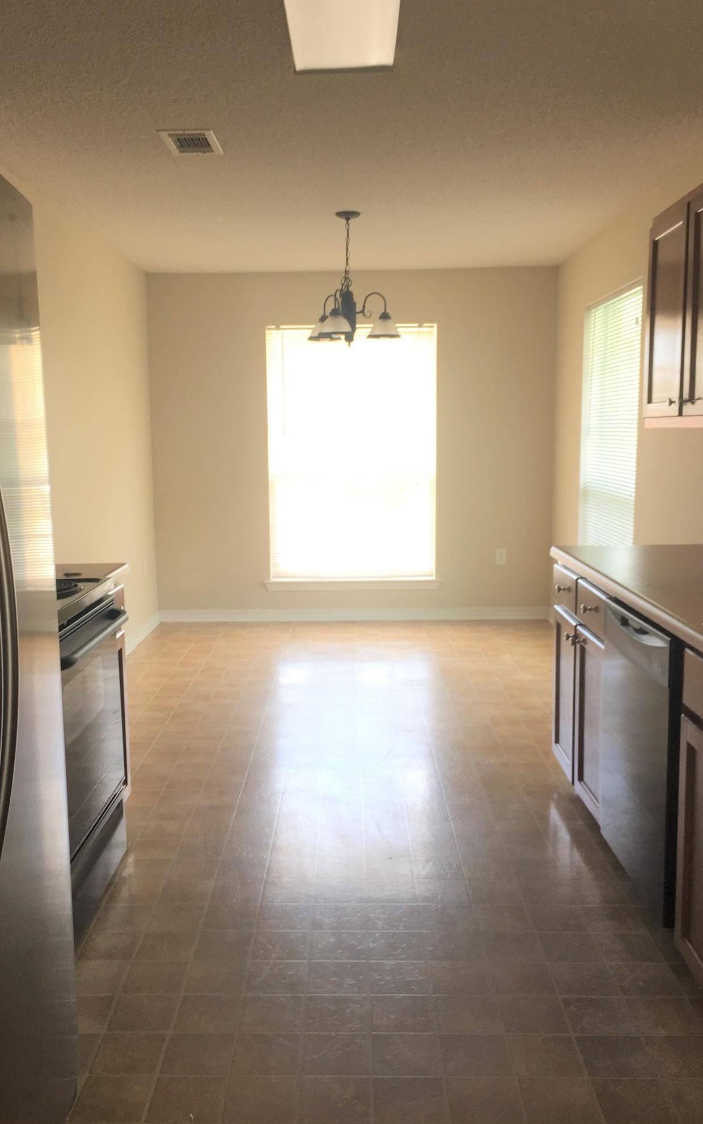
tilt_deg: -7.7
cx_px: 325
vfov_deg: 61.2
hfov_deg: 40.6
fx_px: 950
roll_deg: +0.8
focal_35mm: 31
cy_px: 564
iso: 40
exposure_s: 1/60
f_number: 2.2
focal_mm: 4.15
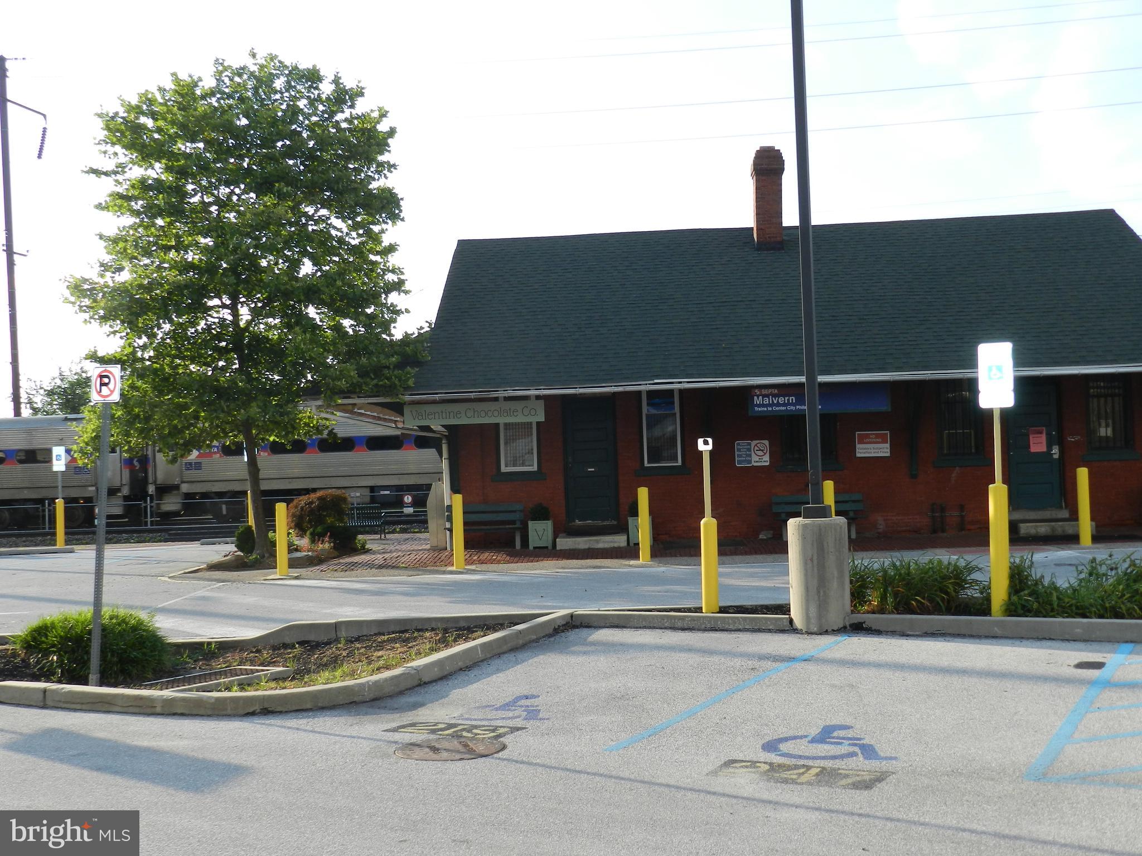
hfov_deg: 49.0
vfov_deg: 37.7
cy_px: 428
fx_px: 1254
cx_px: 571
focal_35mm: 38
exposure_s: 1/500
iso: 160
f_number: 4
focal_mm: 6.7
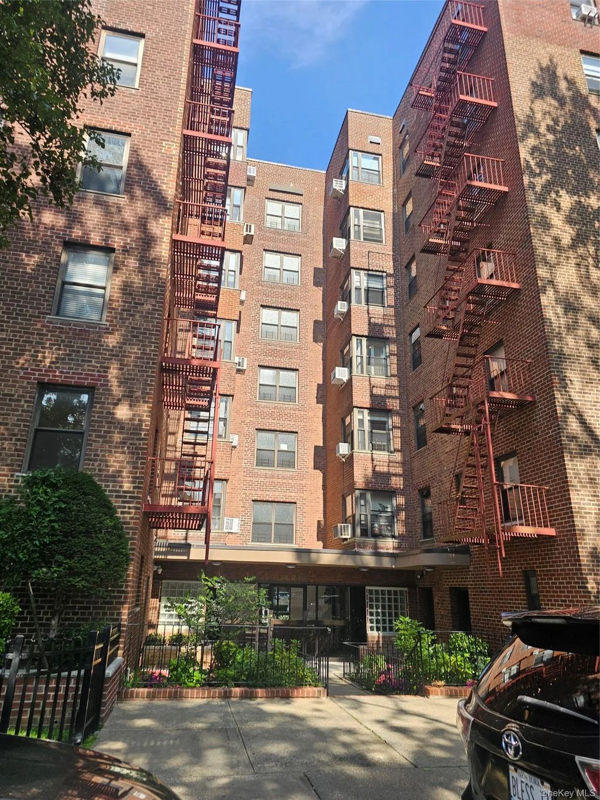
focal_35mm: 23
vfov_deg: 73.9
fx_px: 531
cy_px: 400
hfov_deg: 58.9
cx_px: 300
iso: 10
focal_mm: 6.3
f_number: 1.7
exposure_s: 1/222
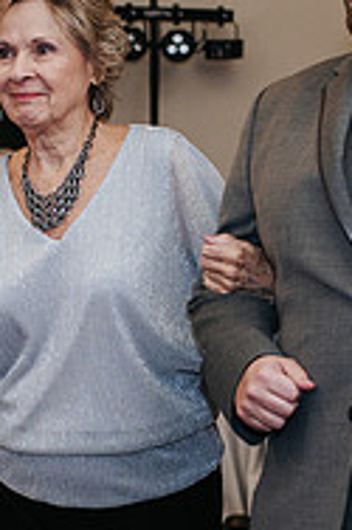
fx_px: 1866
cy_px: 419
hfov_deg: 10.8
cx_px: 95
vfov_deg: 16.0
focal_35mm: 127
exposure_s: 1/200
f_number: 3.2
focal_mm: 35
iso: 800
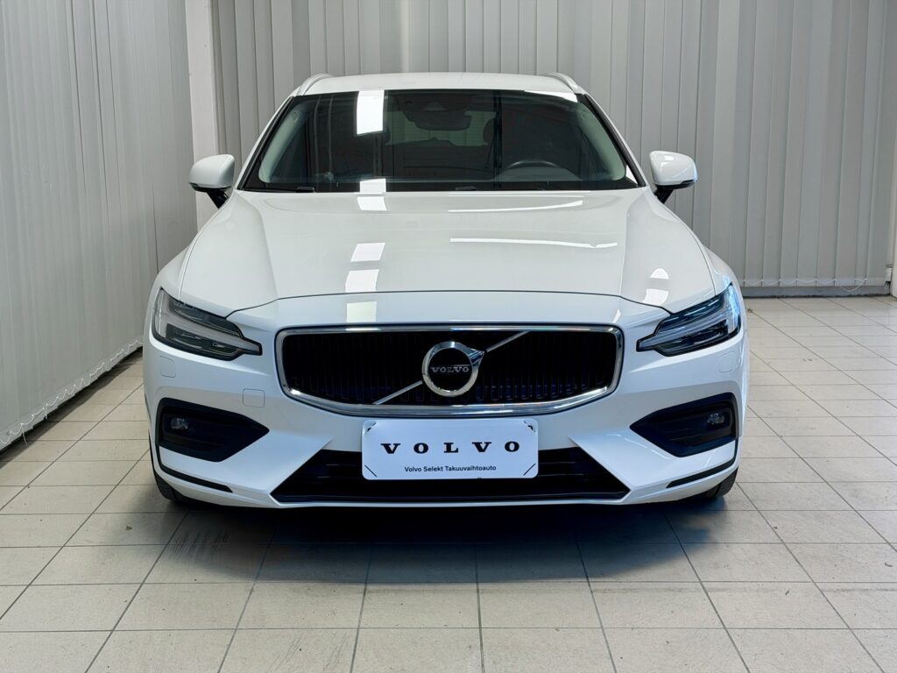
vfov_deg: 30.3
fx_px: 1244
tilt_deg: -10.2
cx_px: 448
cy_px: 336
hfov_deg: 39.7
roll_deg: +0.7
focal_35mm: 48
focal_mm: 6.76
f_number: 1.78
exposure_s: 1/124
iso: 50
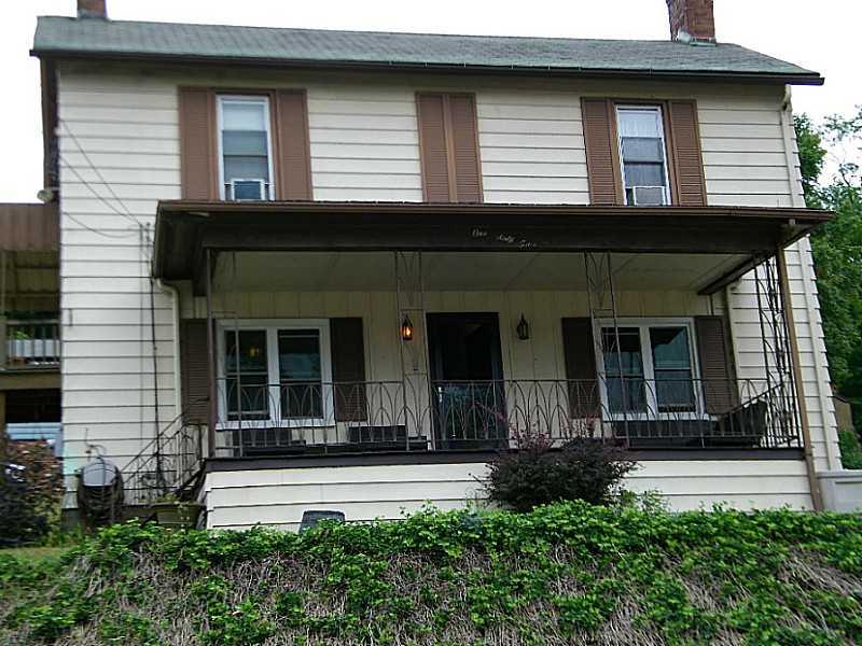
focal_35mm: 59
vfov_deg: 24.8
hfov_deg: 32.7
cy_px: 323
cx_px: 431
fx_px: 1469
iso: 80
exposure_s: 1/200
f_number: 4.1
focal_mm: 10.6
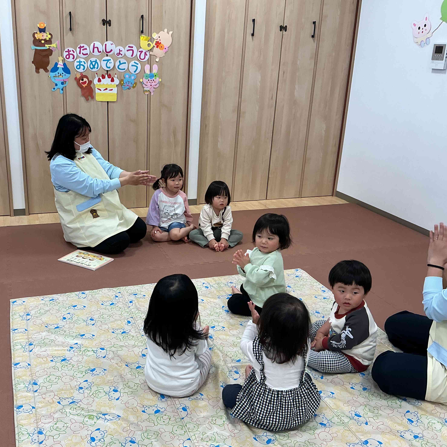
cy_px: 219
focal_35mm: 35
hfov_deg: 46.6
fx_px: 511
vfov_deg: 47.2
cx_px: 155
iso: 64
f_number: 1.8
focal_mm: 3
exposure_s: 1/120
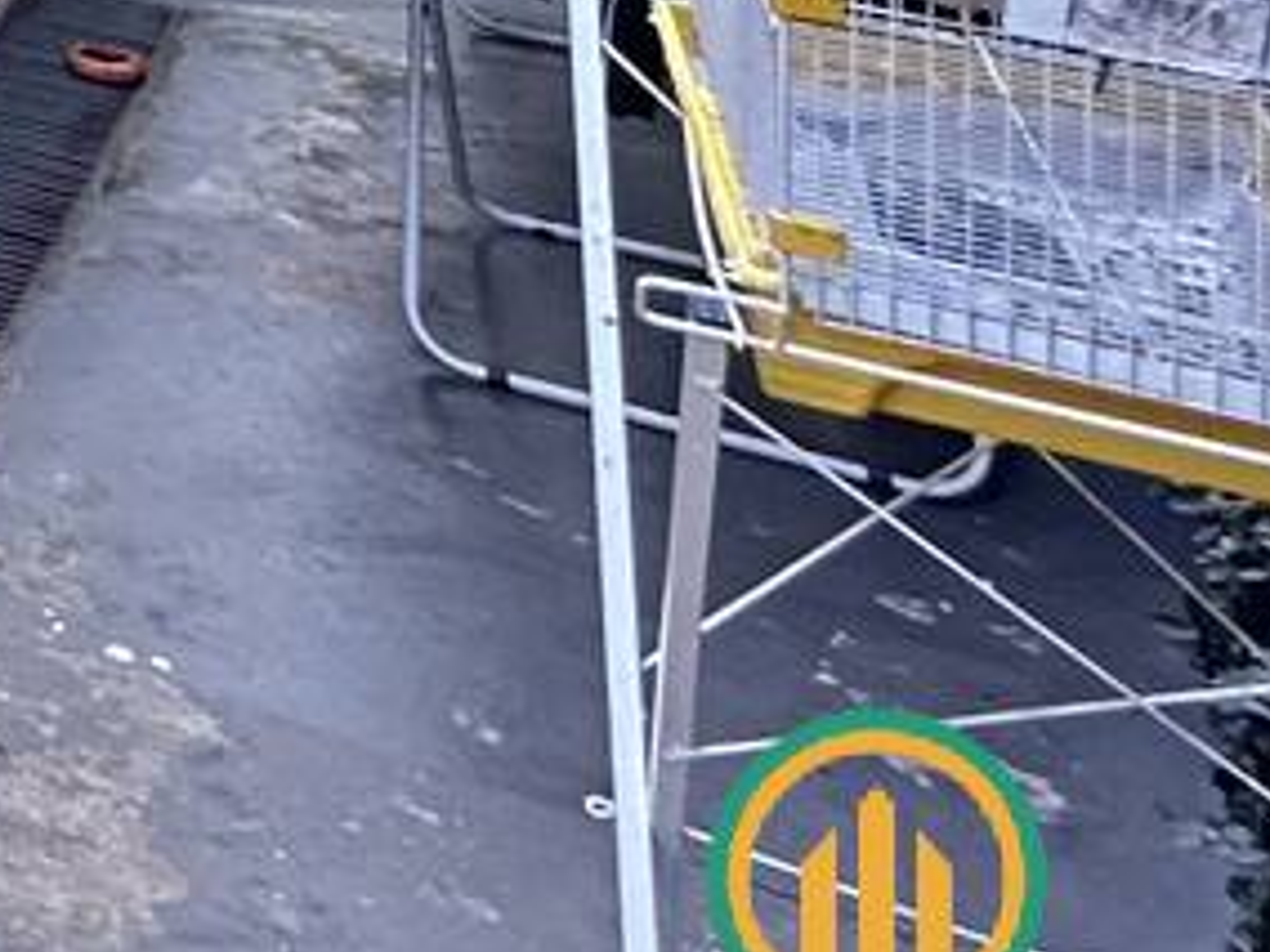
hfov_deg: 16.9
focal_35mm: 71
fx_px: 2605
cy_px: -1050
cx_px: -1494
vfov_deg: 15.6
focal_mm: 2.22
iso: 320
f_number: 2.2
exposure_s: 1/69
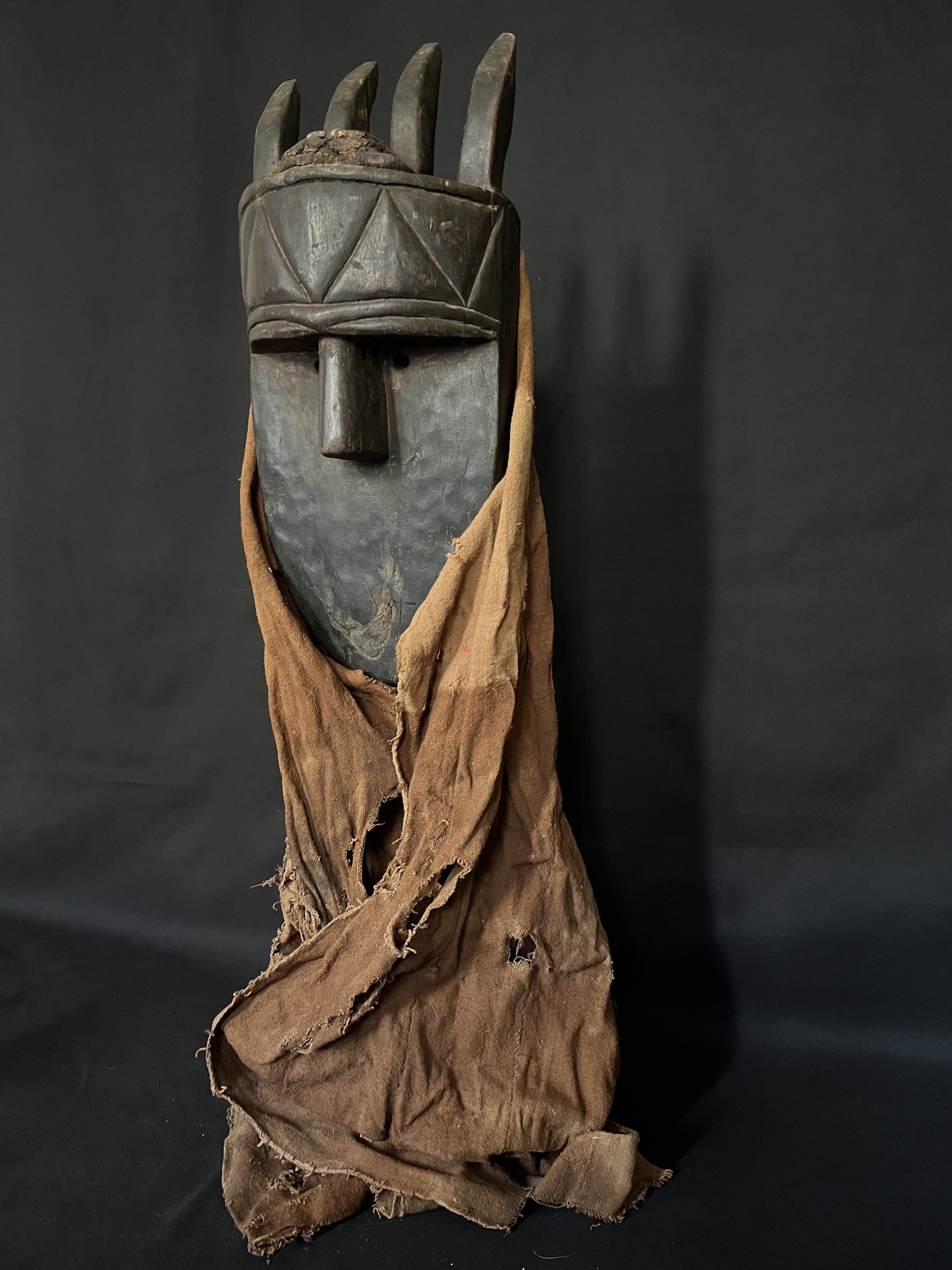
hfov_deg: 53.1
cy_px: 635
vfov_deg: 67.3
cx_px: 476
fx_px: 953
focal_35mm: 26
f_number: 1.6
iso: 800
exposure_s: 1/30
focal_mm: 5.1
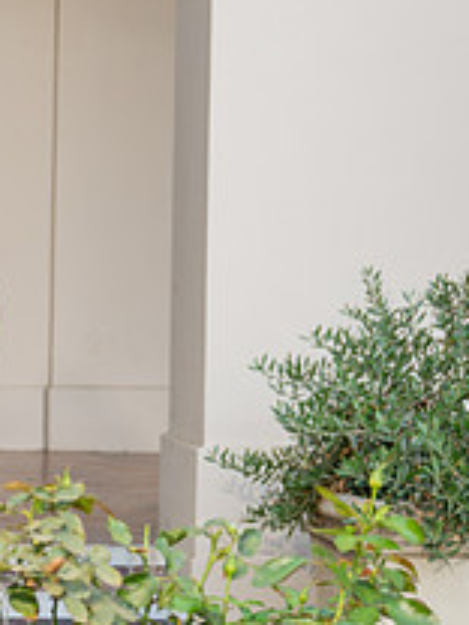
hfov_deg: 10.5
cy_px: 325
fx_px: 2475
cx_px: -180
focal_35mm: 137
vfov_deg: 14.4
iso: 200
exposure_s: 1/200
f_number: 4.5
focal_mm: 44
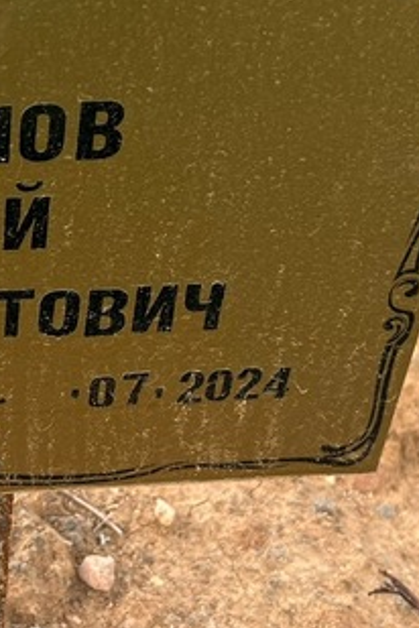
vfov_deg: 28.8
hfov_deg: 18.7
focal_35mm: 70
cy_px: 262
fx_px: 1222
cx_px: -39
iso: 50
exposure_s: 1/808
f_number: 1.5
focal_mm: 5.7
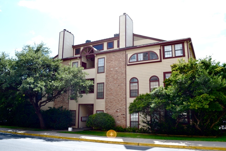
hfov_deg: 67.4
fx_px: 170
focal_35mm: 27
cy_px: 76
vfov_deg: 48.0
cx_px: 113
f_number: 7.1
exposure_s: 1/200
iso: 100
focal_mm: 18
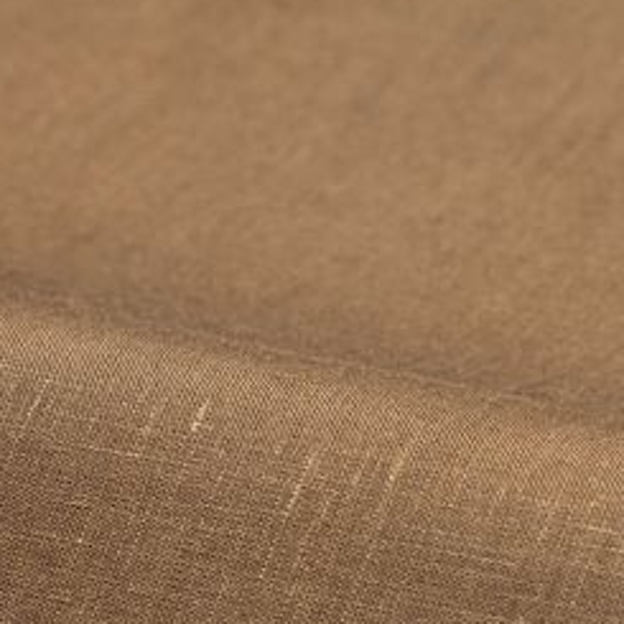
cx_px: 363
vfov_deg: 9.8
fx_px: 3630
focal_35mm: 178
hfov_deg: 9.8
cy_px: 569
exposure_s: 1/100
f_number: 8
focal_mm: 85
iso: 160
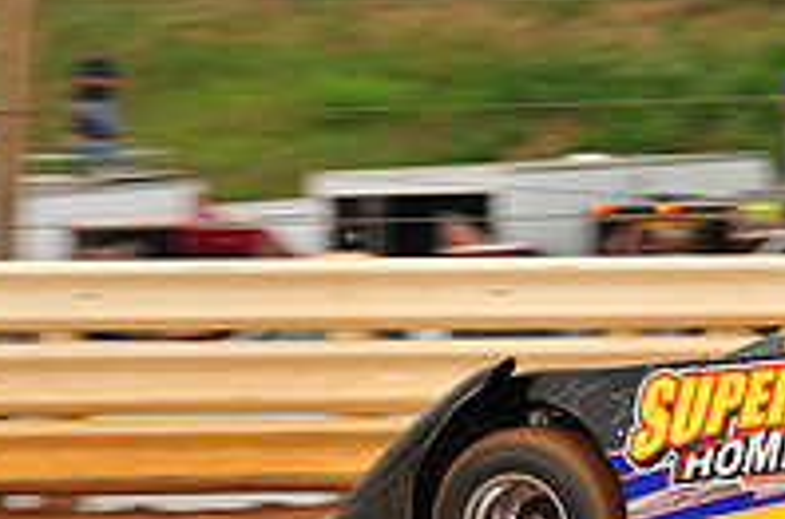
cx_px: 967
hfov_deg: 5.6
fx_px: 7983
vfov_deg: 3.7
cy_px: 289
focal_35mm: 367
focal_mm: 125
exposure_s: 1/320
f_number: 7.1
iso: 800
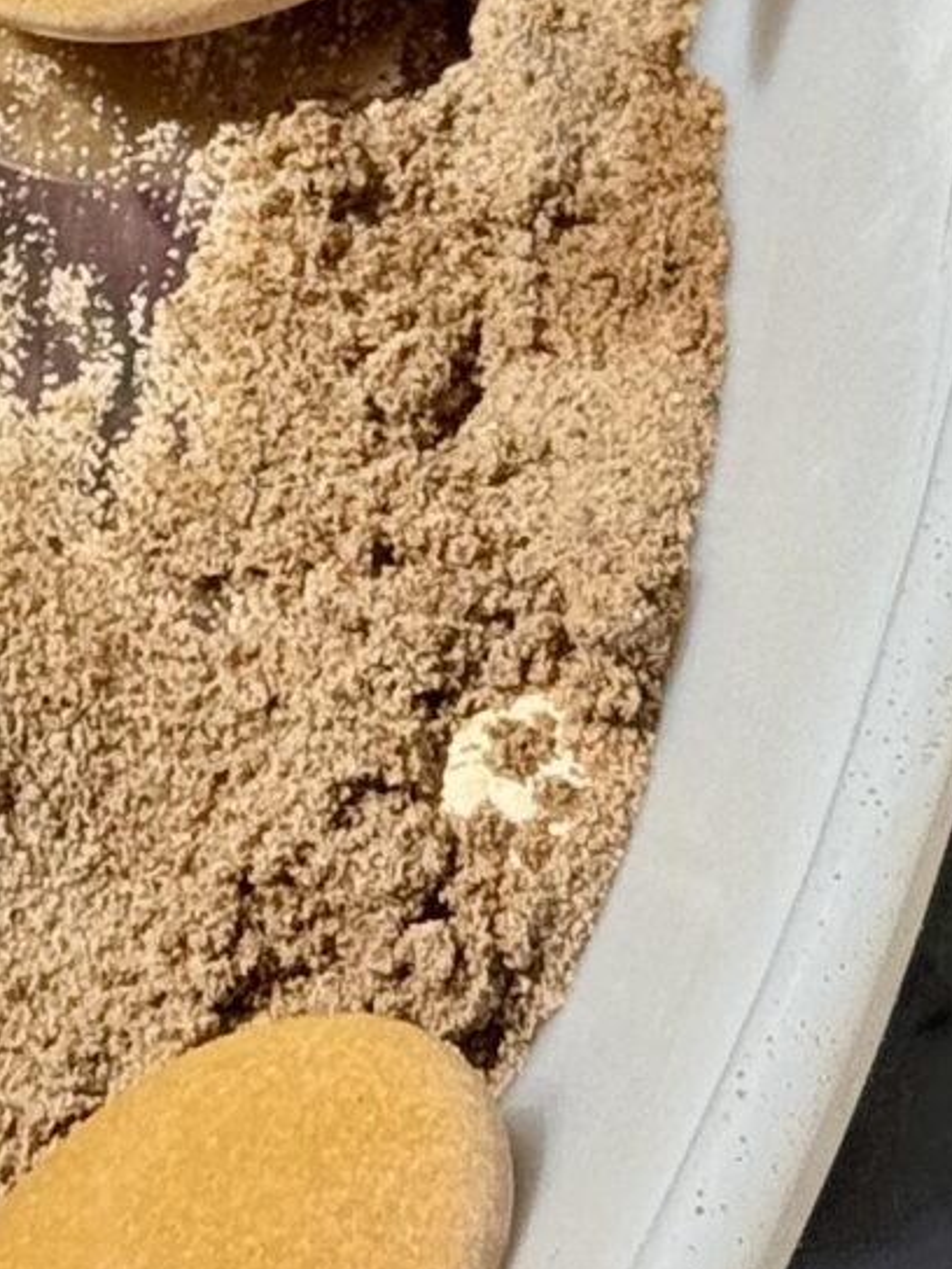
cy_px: -1295
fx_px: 8287
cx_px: 145
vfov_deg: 8.3
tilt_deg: -53.4
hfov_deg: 6.6
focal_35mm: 226
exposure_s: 1/12500
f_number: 1.78
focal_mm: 6.76
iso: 80
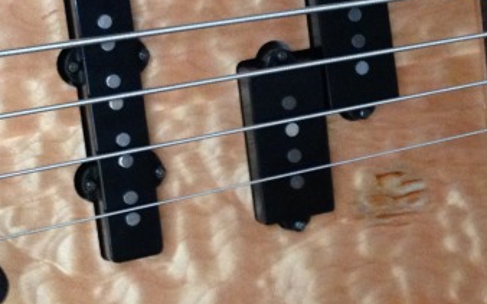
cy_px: 81
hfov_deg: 19.6
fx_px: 1406
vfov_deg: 12.3
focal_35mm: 106
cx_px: 329
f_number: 2.4
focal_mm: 4.1
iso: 400
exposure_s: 1/17
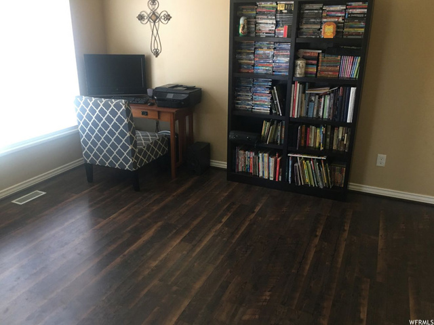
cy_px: 162
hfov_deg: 61.7
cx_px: 217
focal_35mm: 29
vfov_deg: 48.2
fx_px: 364
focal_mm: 4.15
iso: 50
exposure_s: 1/15
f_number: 2.2
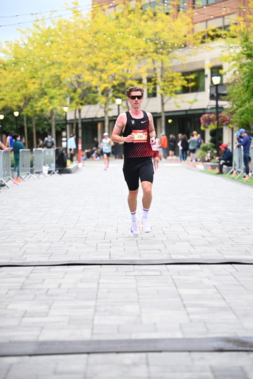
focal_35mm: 95
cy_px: 190
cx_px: 126
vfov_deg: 21.5
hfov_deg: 14.4
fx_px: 1001
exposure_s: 1/1250
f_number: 2.8
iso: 1600
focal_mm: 95
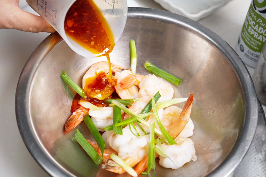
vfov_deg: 23.8
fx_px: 421
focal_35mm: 57
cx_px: 133
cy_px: 88
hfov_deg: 35.1
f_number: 8
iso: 1000
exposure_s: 1/1000
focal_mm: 57
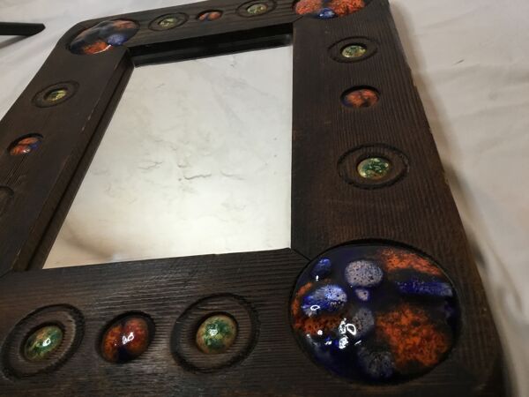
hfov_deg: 58.4
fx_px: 474
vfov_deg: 45.4
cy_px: 198
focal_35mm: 31
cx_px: 264
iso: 125
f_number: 2.4
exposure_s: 1/33
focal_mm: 3.3
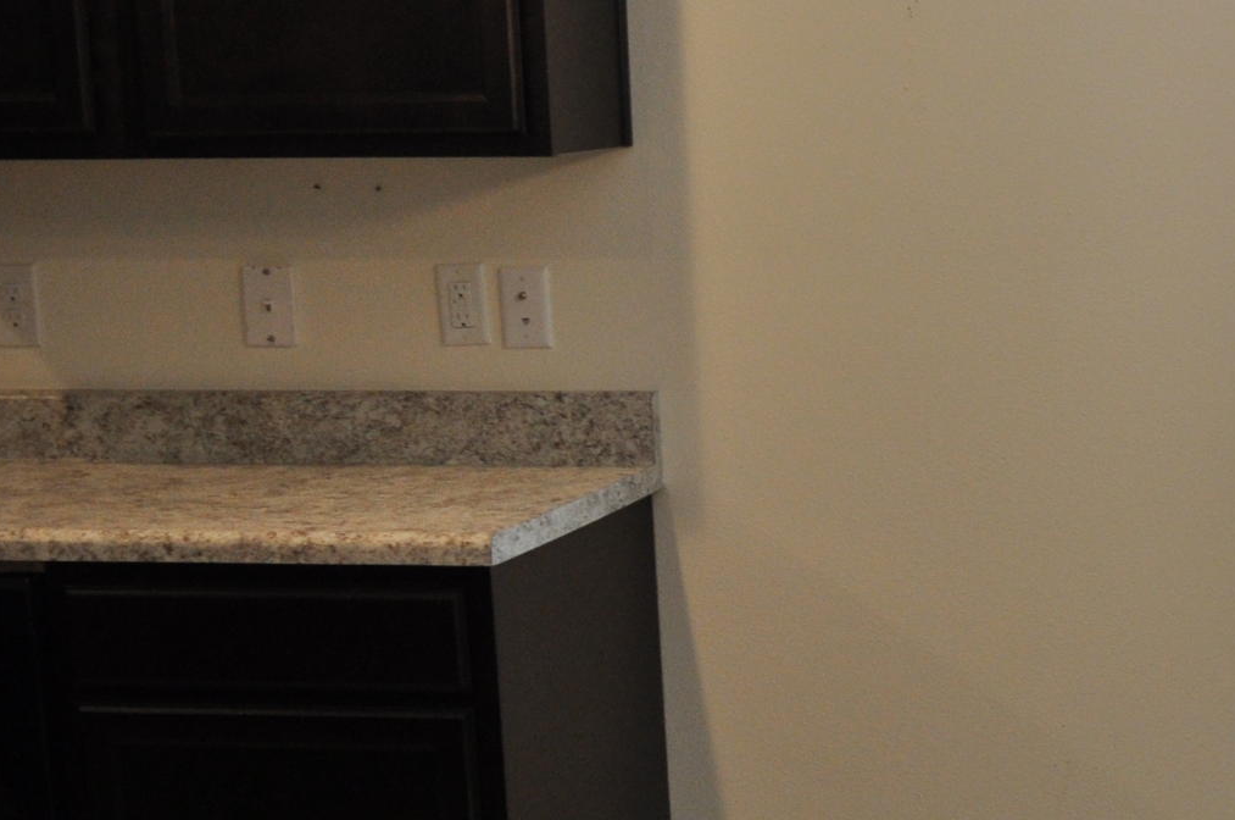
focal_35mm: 80
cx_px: 1491
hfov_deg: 23.2
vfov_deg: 16.9
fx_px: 2740
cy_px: 630
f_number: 4
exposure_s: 1/60
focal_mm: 18
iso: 560
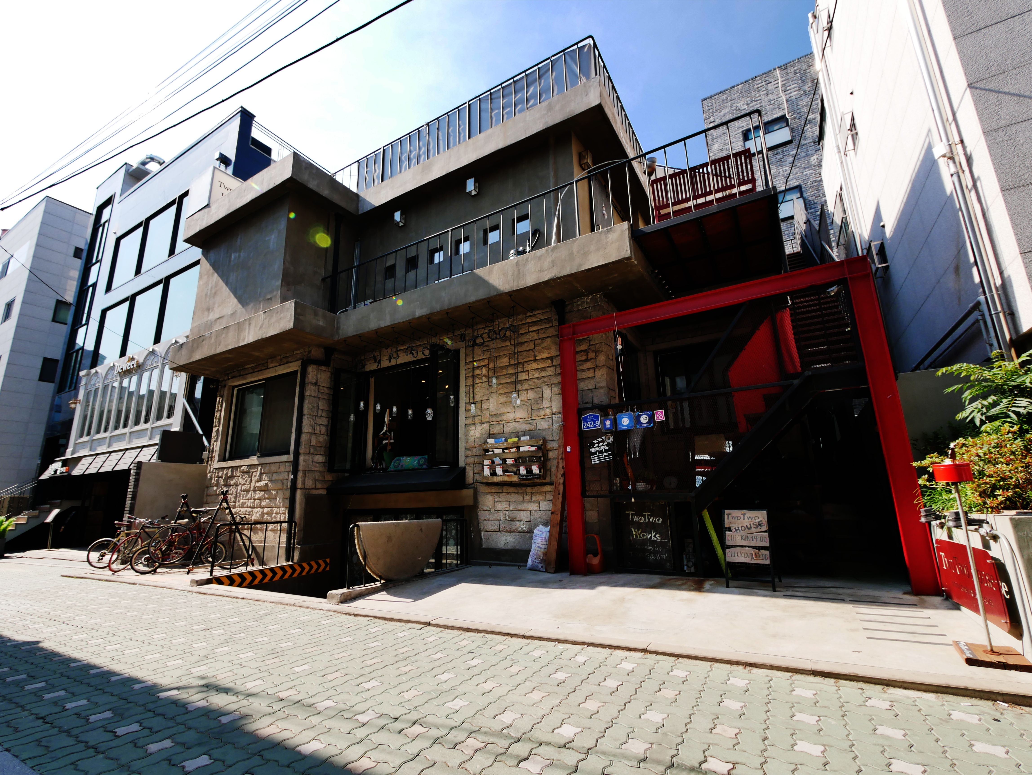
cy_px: 388
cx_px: 516
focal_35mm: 16
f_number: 6.3
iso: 200
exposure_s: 1/320
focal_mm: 8
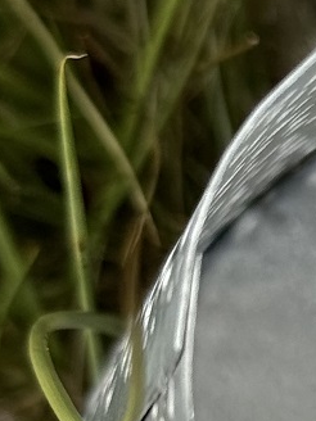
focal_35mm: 234
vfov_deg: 8.4
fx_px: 2848
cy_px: 489
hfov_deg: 6.1
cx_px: 723
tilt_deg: -75.0
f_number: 1.78
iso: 64
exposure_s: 1/664
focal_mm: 6.76
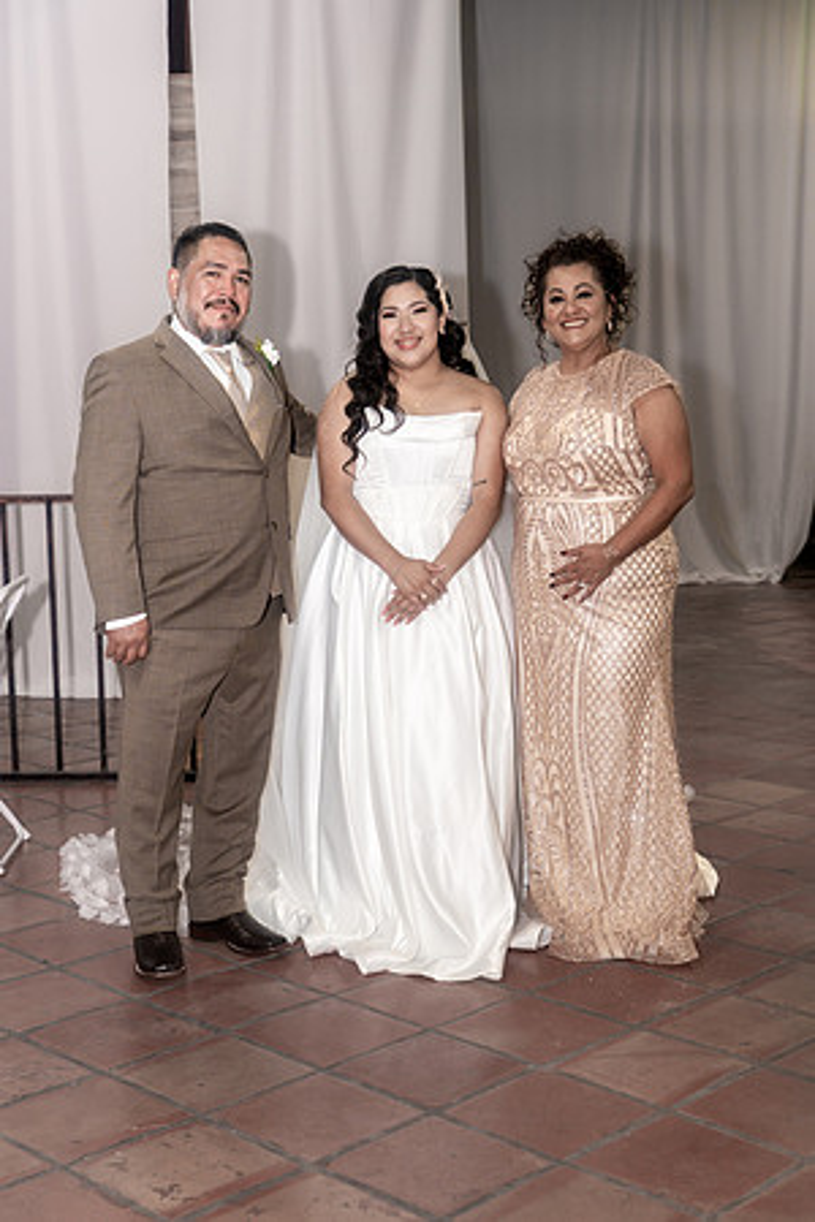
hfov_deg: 27.0
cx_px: 408
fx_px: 1698
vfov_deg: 39.6
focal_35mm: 50
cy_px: 611
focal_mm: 50
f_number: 4
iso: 2000
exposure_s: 1/250
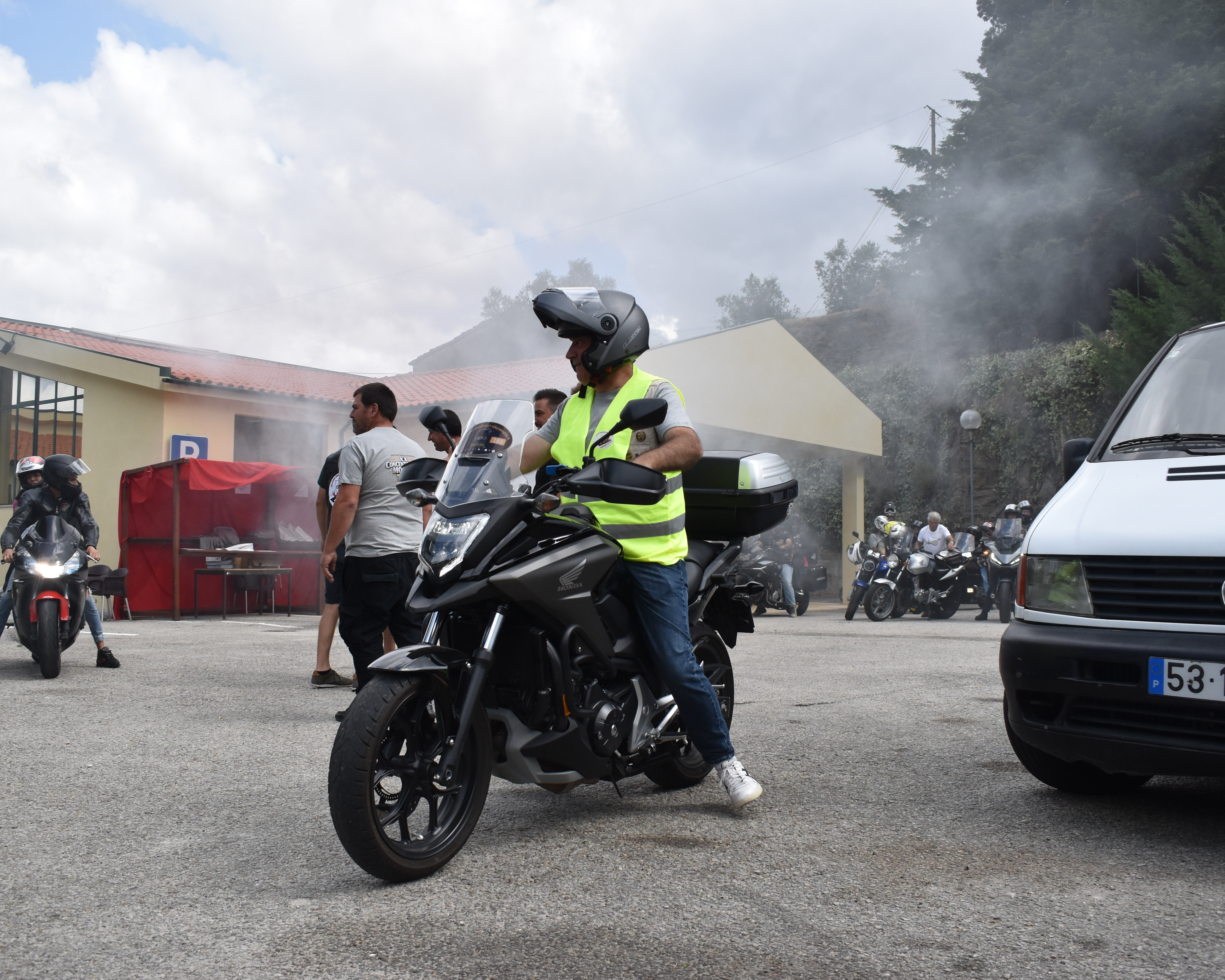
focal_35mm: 34
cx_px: 594
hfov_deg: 52.8
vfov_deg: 43.4
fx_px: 1233
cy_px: 488
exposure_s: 1/1600
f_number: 5.6
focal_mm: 20
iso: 400
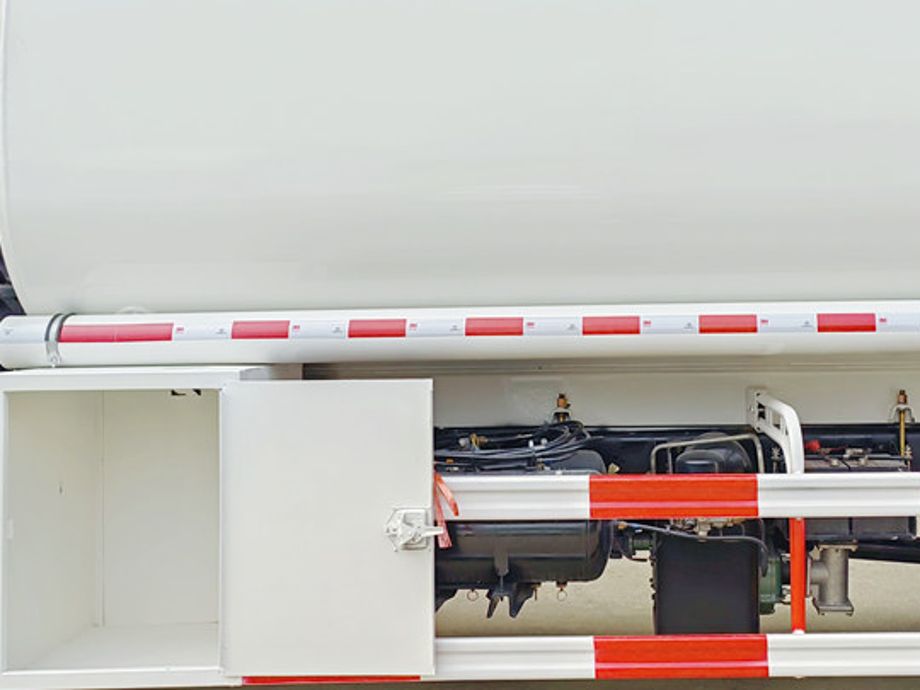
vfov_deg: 35.8
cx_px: 641
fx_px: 1063
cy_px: 273
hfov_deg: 45.8
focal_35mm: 40
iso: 50
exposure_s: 1/1776
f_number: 1.9
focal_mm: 5.52
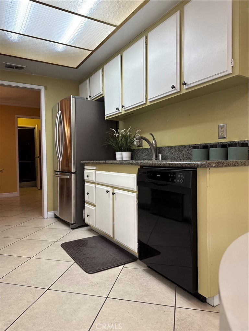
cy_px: 166
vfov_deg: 71.6
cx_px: 124
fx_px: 230
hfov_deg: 56.8
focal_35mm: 24
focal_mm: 6.76
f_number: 1.78
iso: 160
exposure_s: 1/120
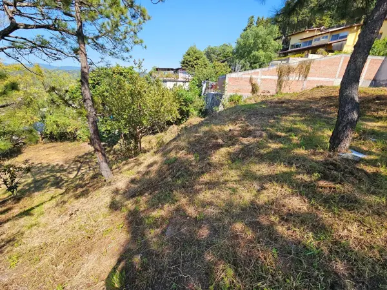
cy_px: 145
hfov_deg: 106.2
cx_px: 194
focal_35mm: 13
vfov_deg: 89.9
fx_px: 145
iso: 50
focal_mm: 2.2
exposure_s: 1/829
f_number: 2.2
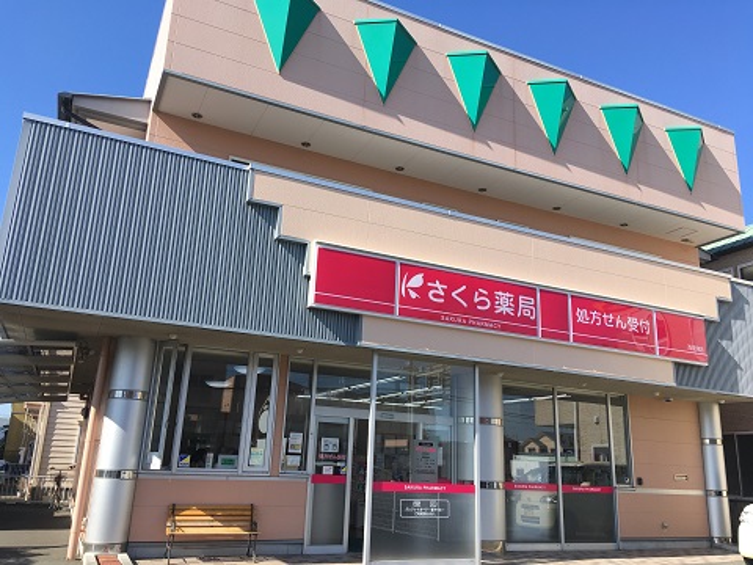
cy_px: 282
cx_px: 376
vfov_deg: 48.2
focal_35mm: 29
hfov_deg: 61.7
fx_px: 631
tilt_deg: +14.9
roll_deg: -3.0
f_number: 2.2
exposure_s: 1/950
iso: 25
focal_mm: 4.15
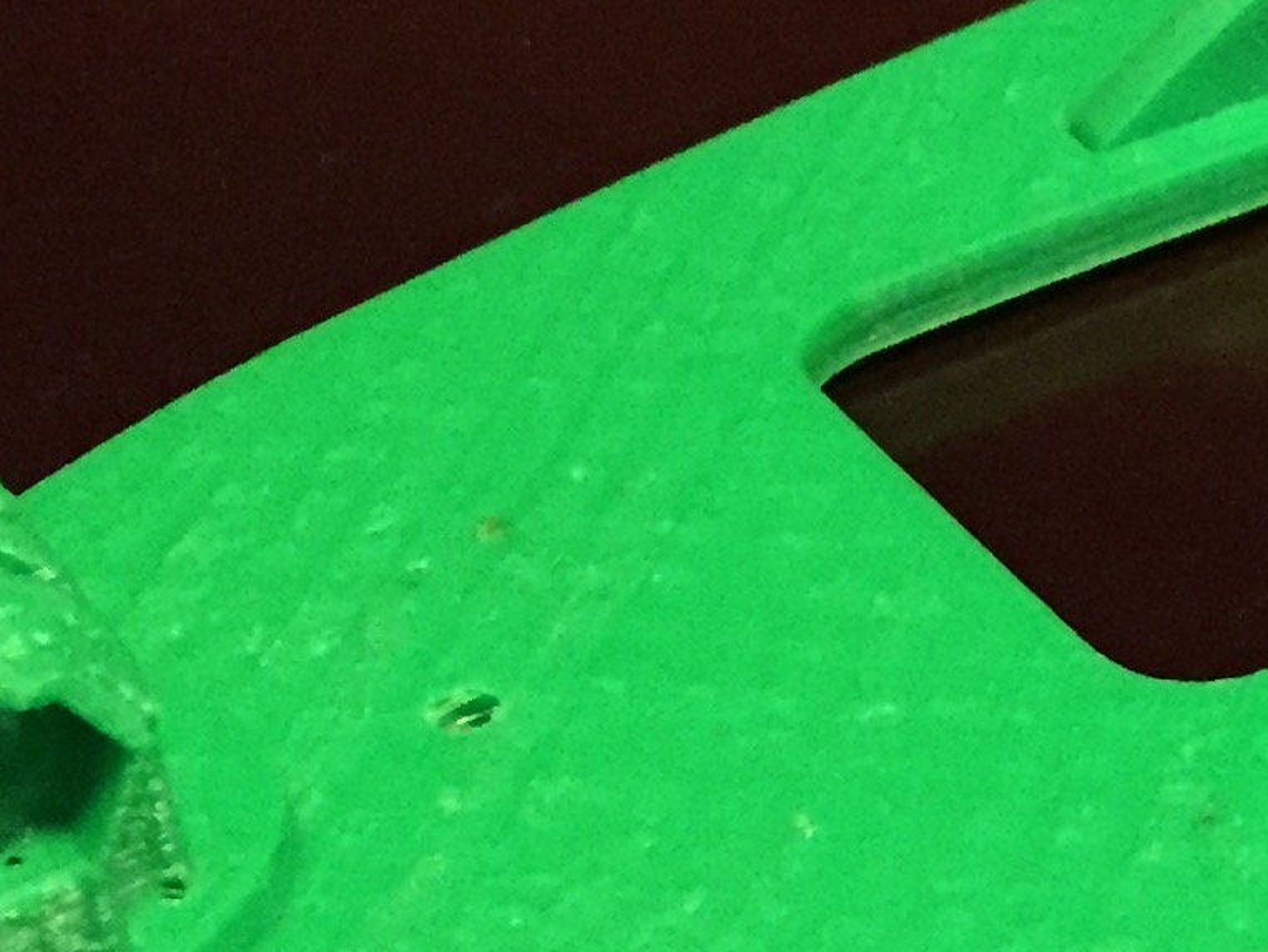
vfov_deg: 11.8
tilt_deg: -27.3
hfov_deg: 15.0
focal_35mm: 124
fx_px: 4544
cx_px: 1728
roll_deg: +0.6
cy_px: -120
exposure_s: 1/15
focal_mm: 4.15
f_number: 2.2
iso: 400
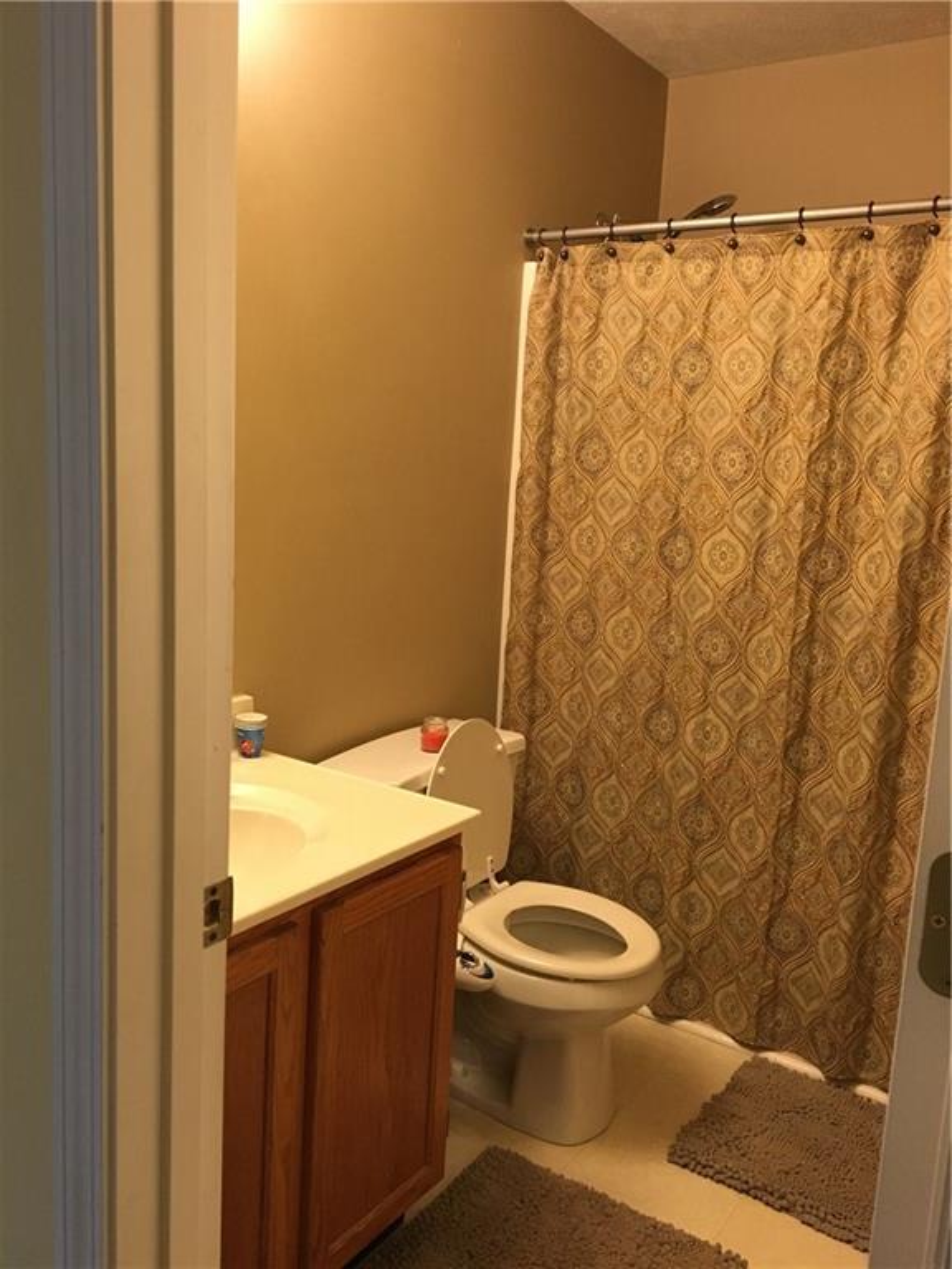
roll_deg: -3.0
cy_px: 634
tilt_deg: -10.4
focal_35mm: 29
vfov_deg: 61.7
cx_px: 476
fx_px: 1063
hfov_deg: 48.2
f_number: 2.2
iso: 200
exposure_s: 1/30
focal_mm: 4.15
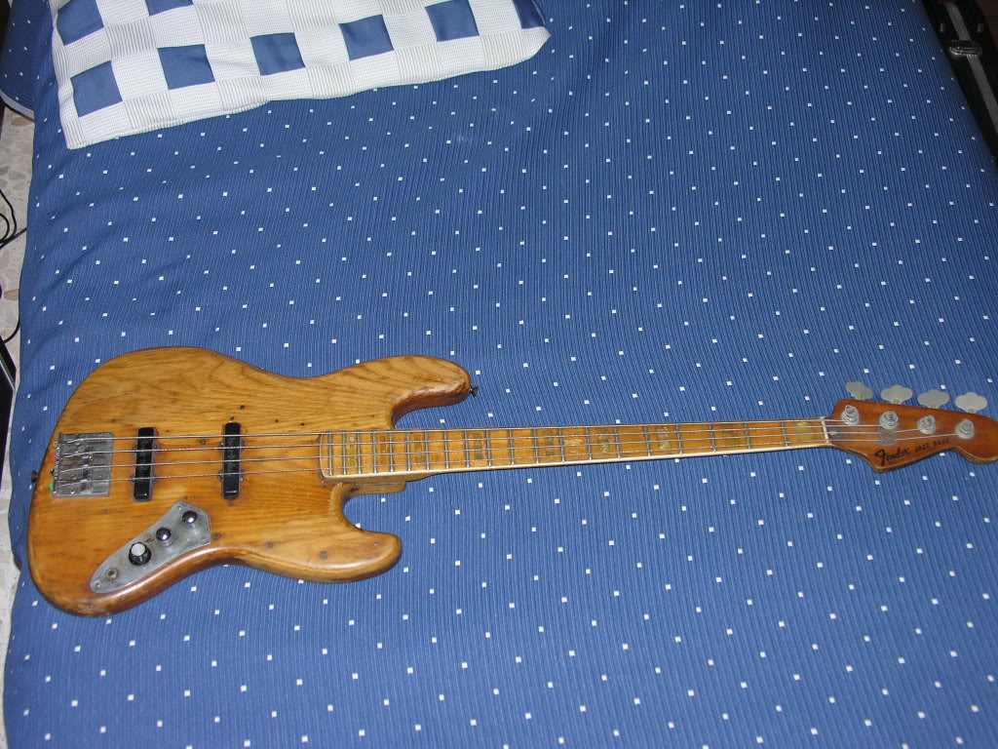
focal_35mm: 46
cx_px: 499
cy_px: 374
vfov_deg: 31.5
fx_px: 1326
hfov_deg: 41.2
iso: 50
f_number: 3
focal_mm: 11.8
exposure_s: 1/60.1
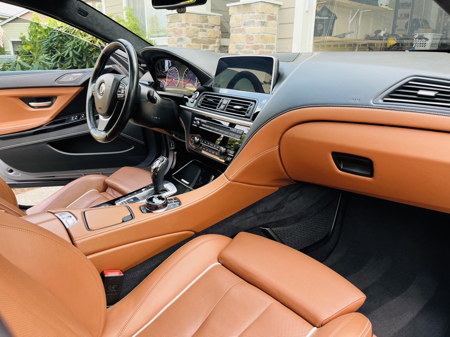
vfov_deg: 53.1
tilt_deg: -18.2
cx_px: 225
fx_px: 338
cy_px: 168
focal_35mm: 26
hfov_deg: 67.3
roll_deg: -0.6
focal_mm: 5.1
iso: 50
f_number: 1.6
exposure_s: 1/122
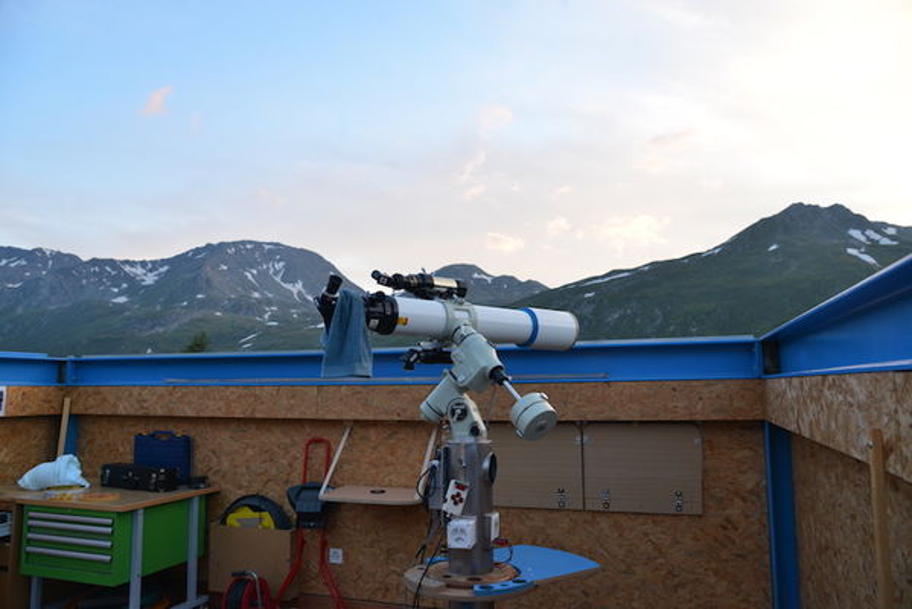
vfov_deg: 53.2
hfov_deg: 73.7
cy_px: 304
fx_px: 608
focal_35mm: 24
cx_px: 456
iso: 1000
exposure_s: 1/125
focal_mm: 24
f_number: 5.6
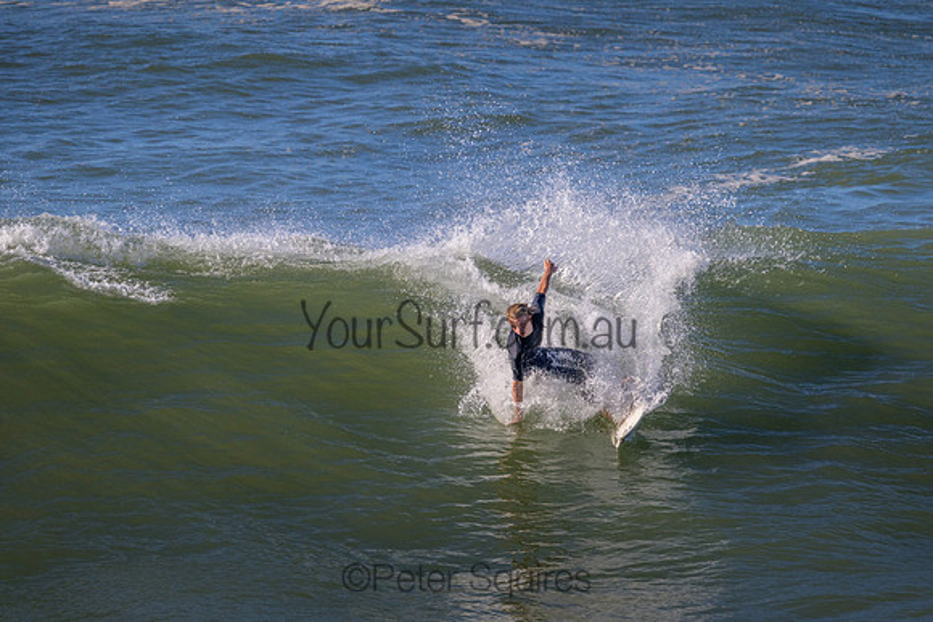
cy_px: 251
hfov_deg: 3.5
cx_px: 551
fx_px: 15441
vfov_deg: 2.3
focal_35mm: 596
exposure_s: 1/2000
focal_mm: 500
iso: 800
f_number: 10
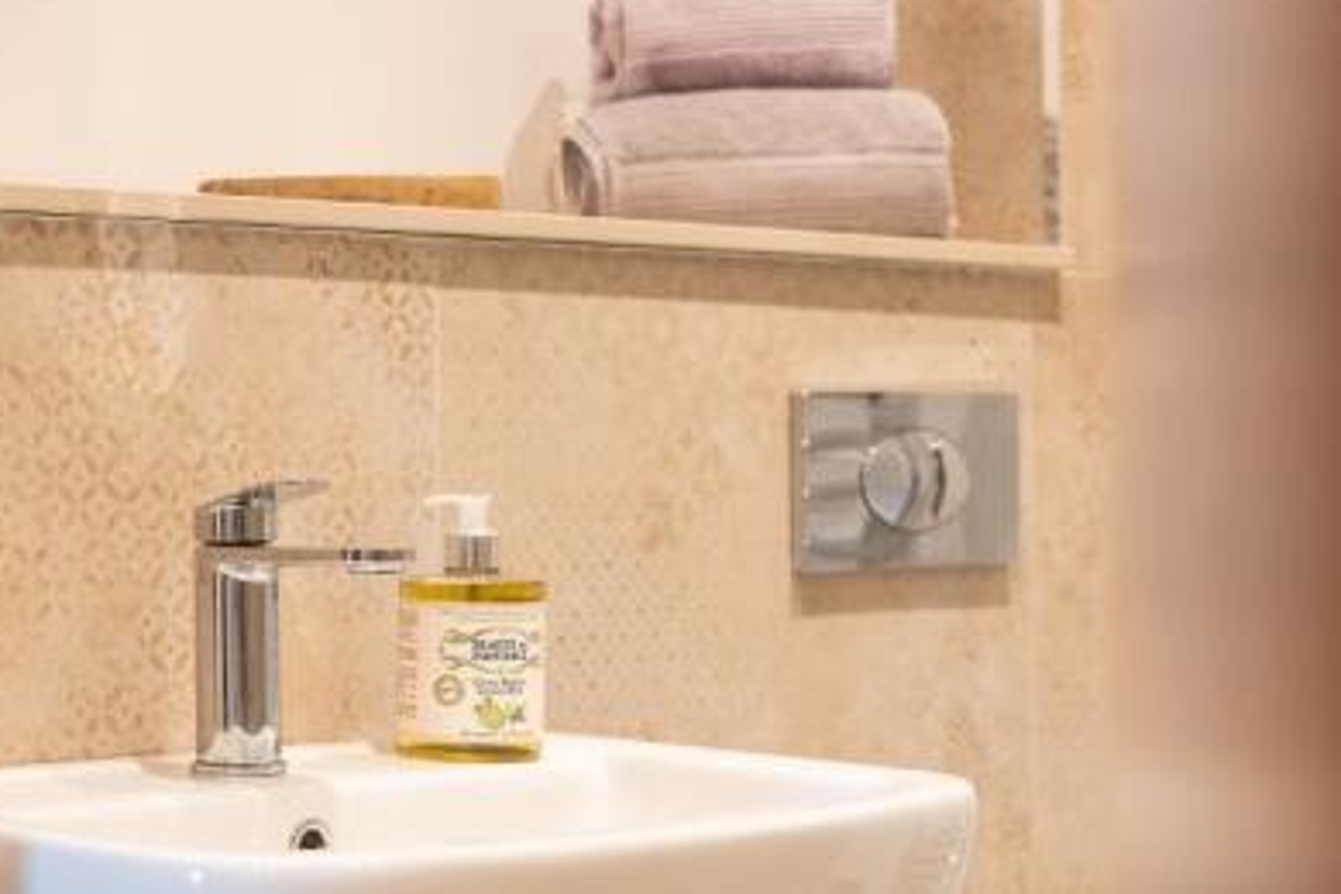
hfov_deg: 24.1
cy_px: 507
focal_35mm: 84
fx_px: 3129
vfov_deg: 16.3
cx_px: 469
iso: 1600
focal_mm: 50
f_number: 4
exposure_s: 1/160
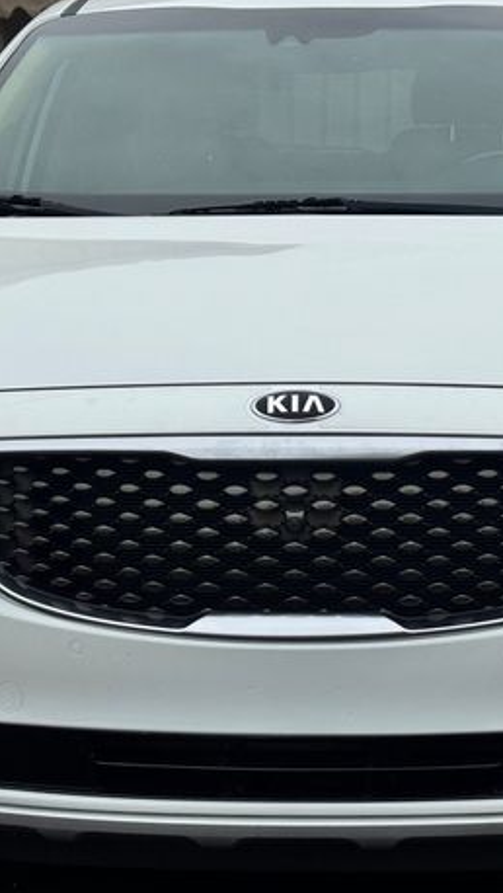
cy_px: 431
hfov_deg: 16.5
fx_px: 1729
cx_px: 310
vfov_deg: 29.0
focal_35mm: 73
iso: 64
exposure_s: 1/5848
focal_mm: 6.76
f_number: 1.78
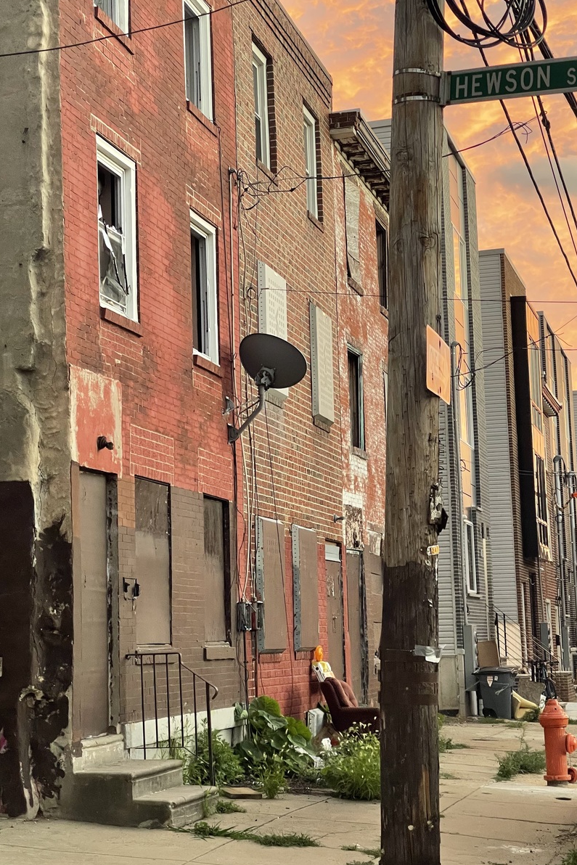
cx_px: 263
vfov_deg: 30.1
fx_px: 1610
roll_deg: +0.9
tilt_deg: +7.4
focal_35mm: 67
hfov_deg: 20.3
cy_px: 432
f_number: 2.2
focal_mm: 7.5
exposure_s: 1/60
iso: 320
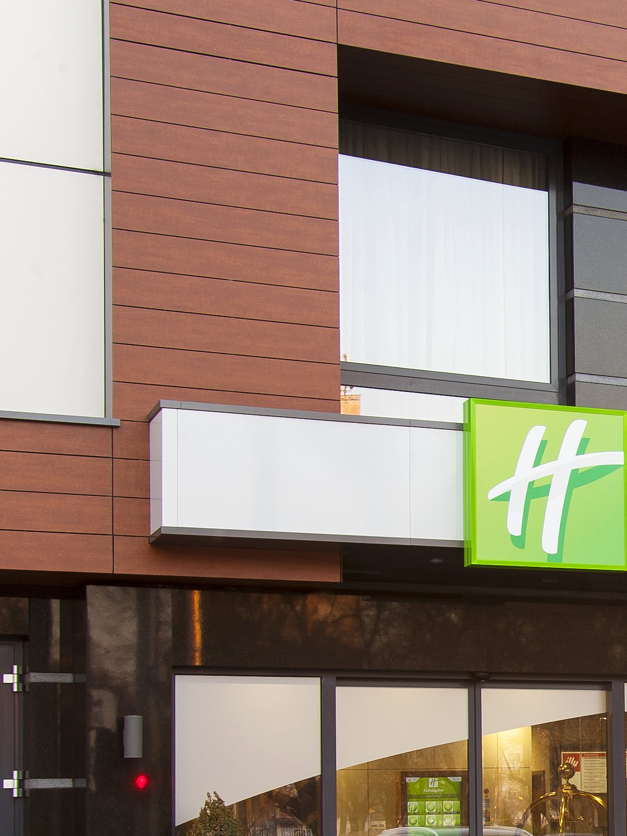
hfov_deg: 16.2
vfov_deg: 22.9
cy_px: 690
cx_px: 906
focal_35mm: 84
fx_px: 2028
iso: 200
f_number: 11
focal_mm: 34
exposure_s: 1/10
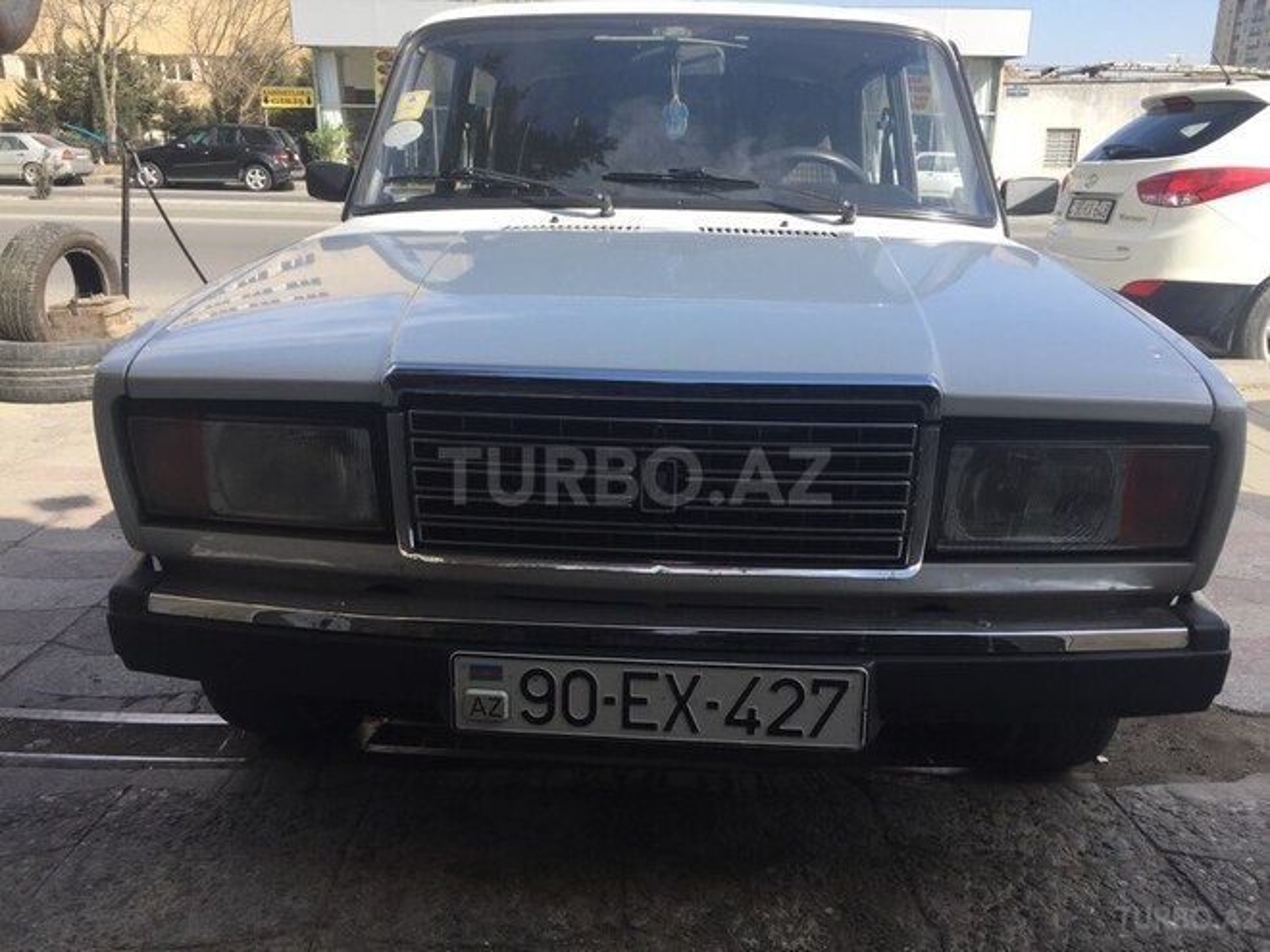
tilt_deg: -18.8
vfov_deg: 48.2
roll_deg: -0.8
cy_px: 476
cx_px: 635
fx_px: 1064
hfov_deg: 61.7
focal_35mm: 29
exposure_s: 1/1041
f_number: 2.2
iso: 32
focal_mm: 4.15
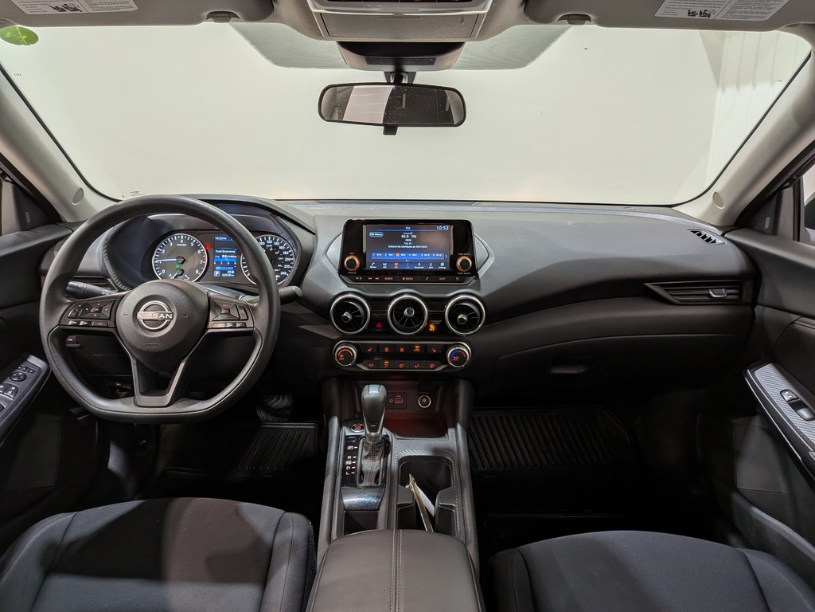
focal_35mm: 24
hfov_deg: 71.6
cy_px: 306
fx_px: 565
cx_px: 408
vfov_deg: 56.8
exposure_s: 1/120
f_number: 1.7
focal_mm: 4.53
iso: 32
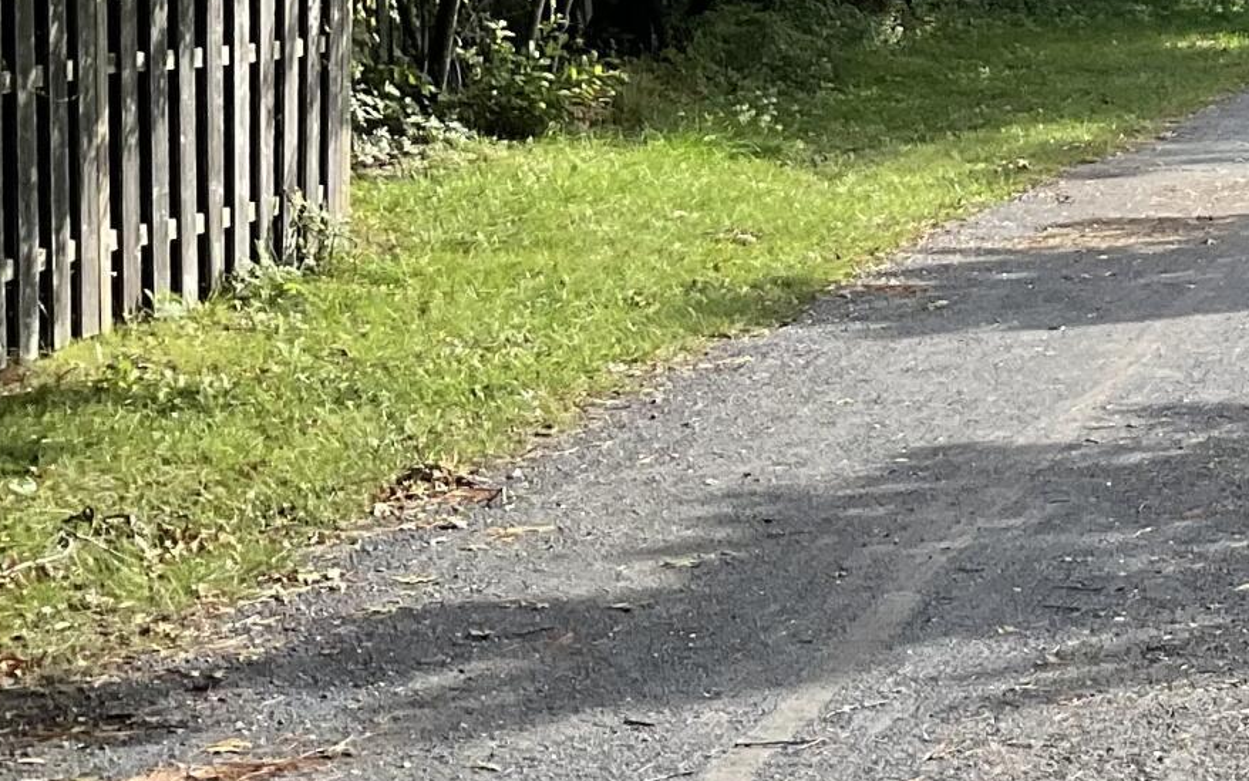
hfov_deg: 17.7
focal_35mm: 105
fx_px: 3575
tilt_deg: -0.1
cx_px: 1883
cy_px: -125
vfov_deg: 12.2
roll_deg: -0.3
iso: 16
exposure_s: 1/580
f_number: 1.8
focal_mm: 3
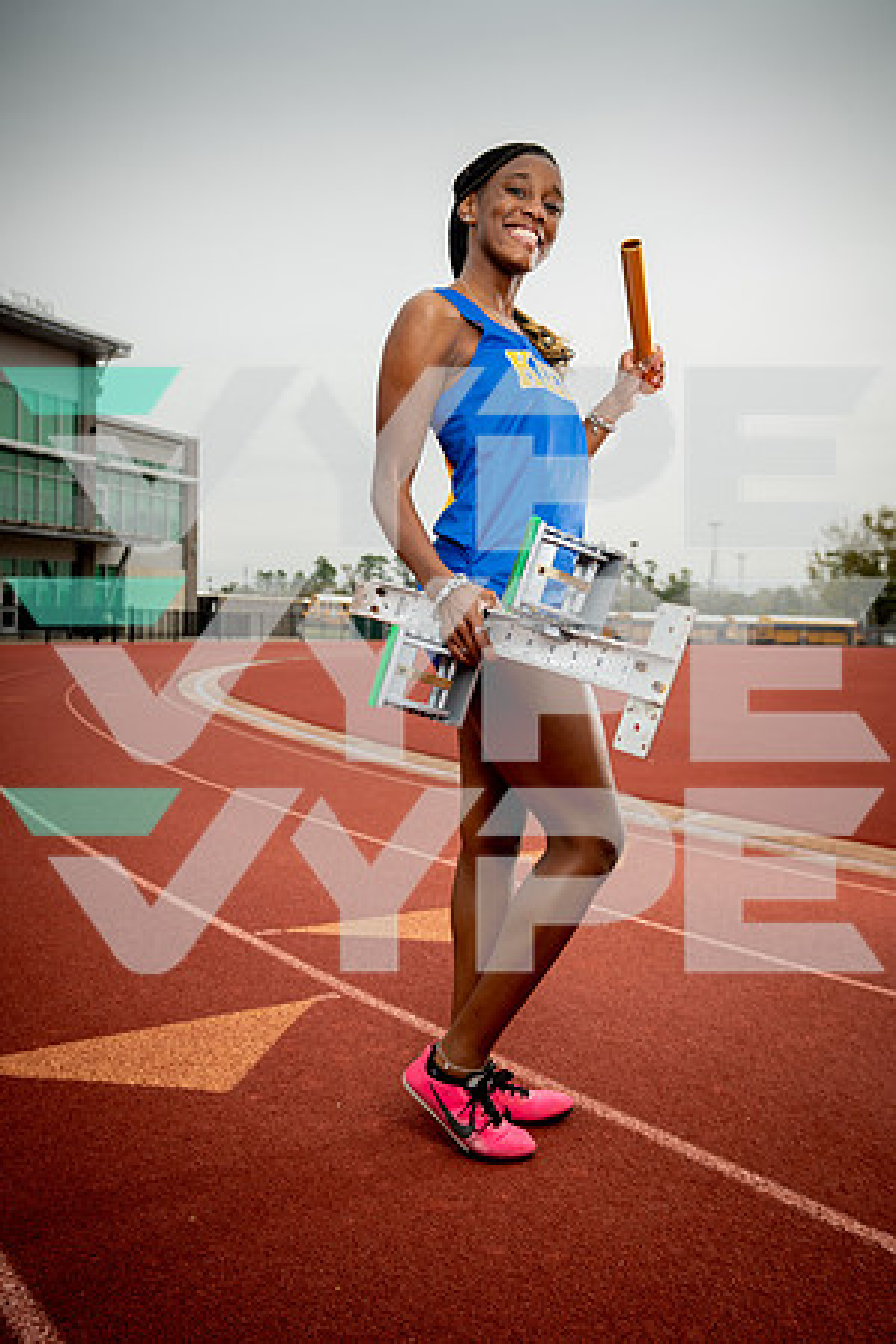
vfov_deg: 58.7
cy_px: 672
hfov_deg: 41.1
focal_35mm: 32
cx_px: 448
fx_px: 1195
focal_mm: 32
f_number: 4.5
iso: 200
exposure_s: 1/250
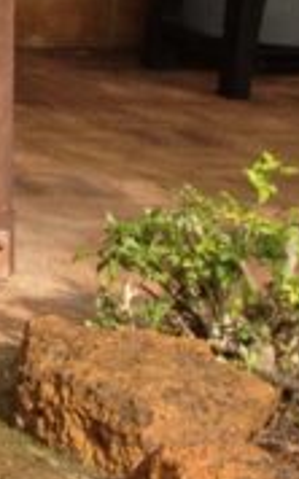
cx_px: -1002
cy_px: -371
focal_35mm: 214
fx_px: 2795
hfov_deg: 5.2
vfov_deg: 9.4
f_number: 2.4
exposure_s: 1/552
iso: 50
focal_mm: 4.28
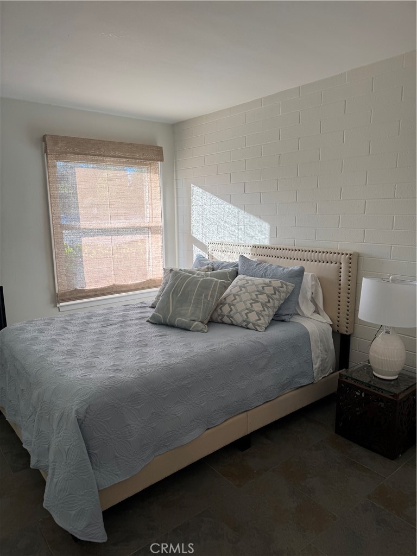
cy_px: 278
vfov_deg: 71.6
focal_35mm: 24
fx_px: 385
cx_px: 208
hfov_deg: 56.8
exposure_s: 1/120
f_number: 1.78
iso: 80
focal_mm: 6.76
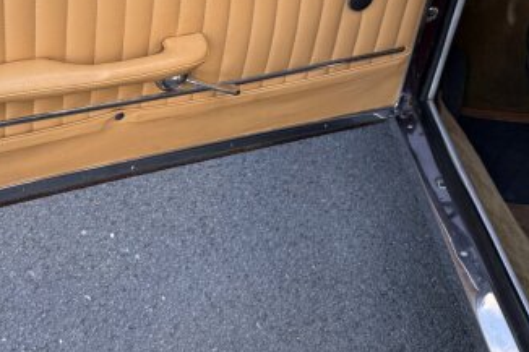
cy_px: 29
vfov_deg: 26.5
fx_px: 720
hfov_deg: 38.7
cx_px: 101
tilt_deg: -27.9
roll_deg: -0.9
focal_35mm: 49
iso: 80
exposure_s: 1/297
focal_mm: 6.76
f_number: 1.78
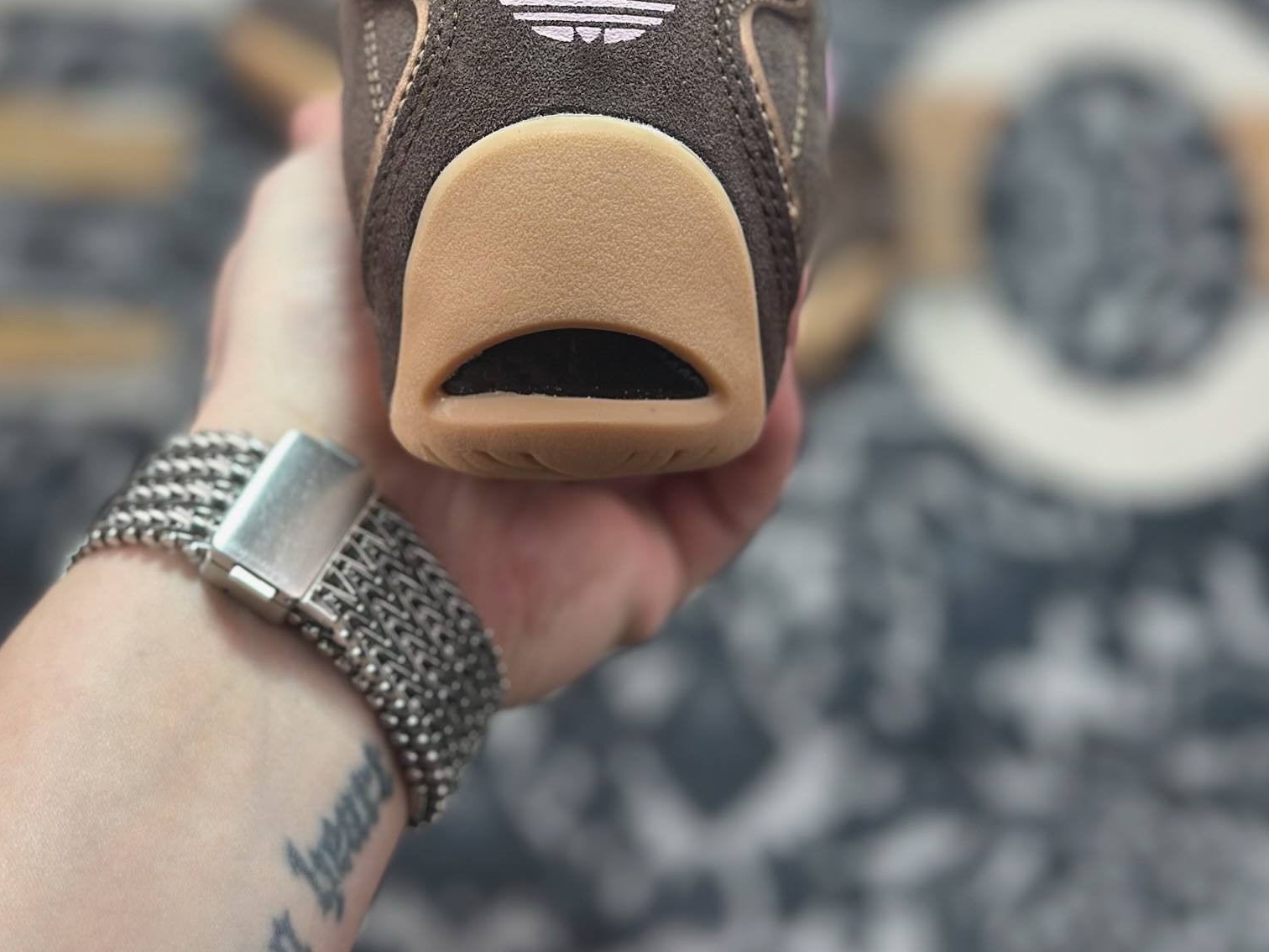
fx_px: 2383
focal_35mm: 65
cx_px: 634
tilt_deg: -60.6
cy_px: 113
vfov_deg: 22.1
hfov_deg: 29.8
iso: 80
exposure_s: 1/431
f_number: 1.78
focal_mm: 6.86
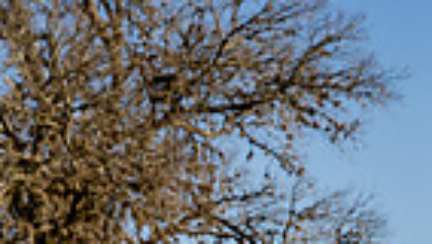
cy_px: 628
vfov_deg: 7.0
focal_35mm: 163
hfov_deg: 13.0
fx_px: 1868
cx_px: 453
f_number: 8
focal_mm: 49
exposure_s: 1/250
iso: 100
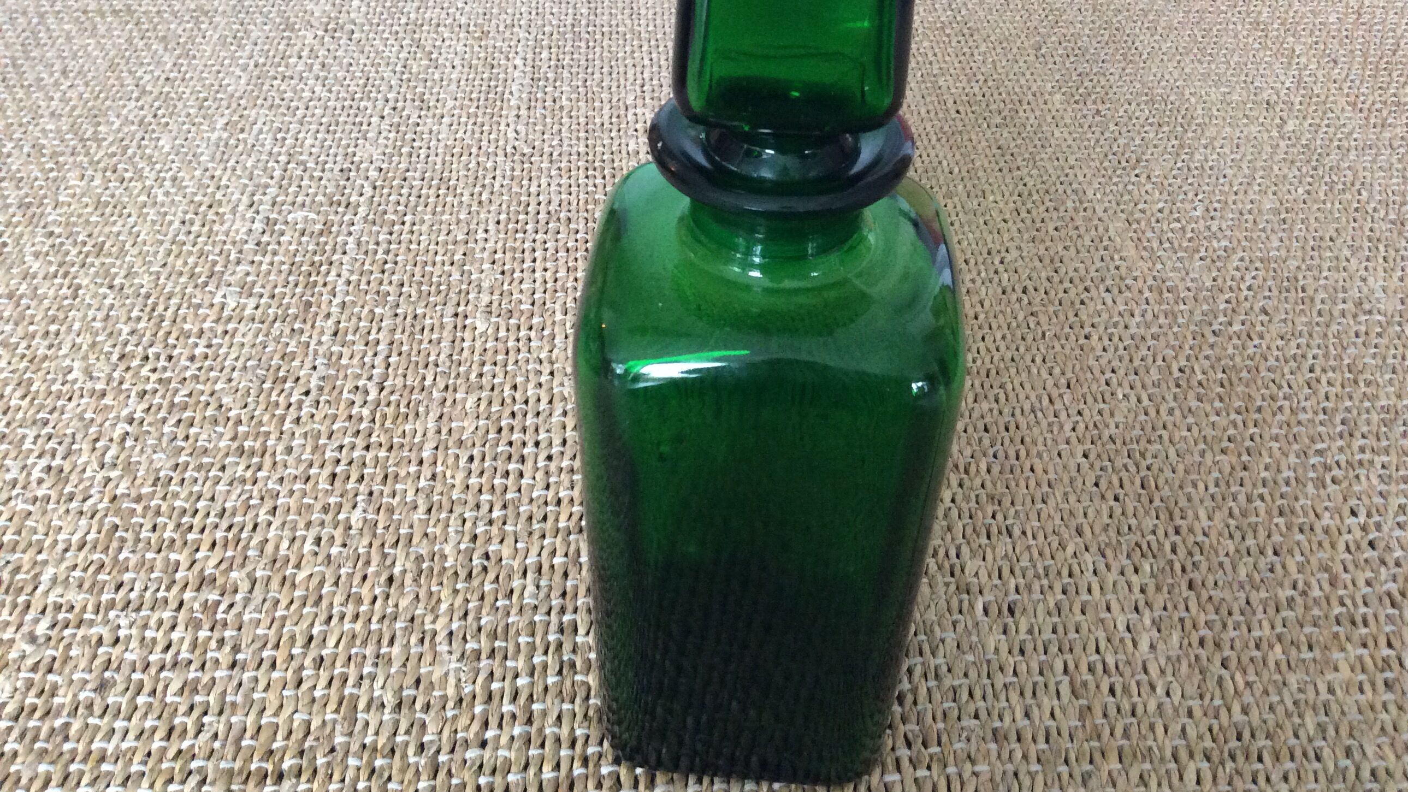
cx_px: 707
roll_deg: -0.2
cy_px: 310
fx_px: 1307
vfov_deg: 33.6
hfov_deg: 56.6
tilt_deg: -39.5
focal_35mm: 35
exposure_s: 1/25
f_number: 2.4
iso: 250
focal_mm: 3.3
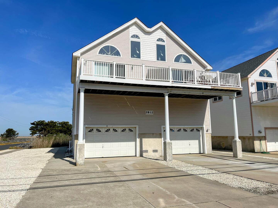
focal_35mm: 26
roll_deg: +1.4
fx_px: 209
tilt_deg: +7.5
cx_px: 139
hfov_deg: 67.3
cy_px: 104
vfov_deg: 53.1
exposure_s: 1/9091
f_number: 1.6
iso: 50
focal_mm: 5.1
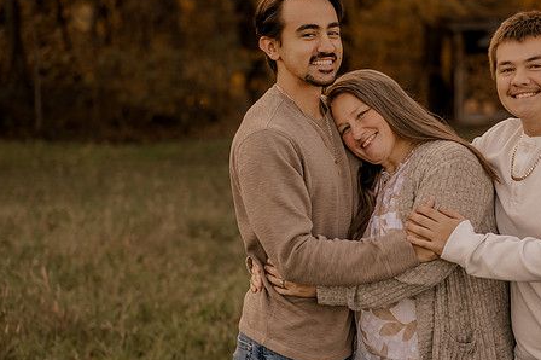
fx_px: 1457
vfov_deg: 14.1
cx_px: 345
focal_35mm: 97
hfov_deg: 21.0
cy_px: 197
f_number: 1.8
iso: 250
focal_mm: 50
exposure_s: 1/640
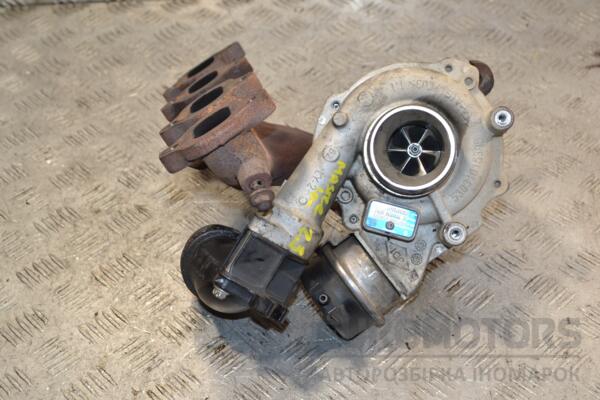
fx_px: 1000
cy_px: 200
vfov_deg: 22.6
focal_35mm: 60
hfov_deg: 33.4
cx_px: 300
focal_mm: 40
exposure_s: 1/200
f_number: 8
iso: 800
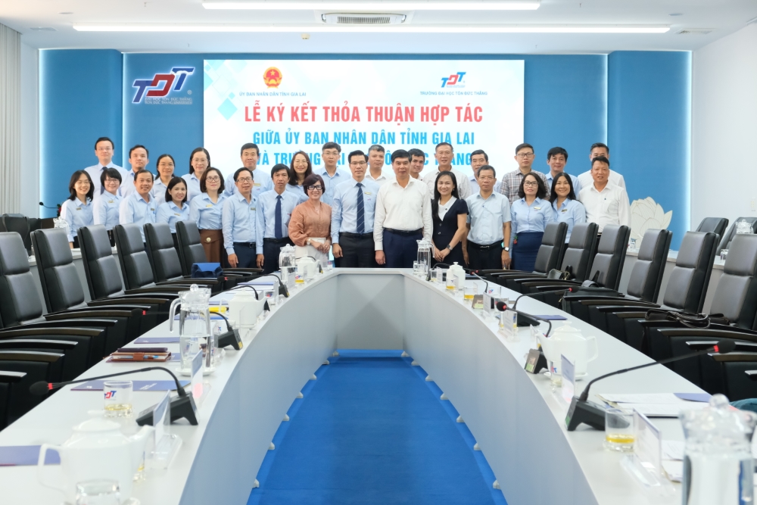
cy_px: 252
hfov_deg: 32.9
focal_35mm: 61
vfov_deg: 22.3
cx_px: 378
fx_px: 1283
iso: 3200
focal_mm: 40.7
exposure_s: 1/100
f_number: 6.4
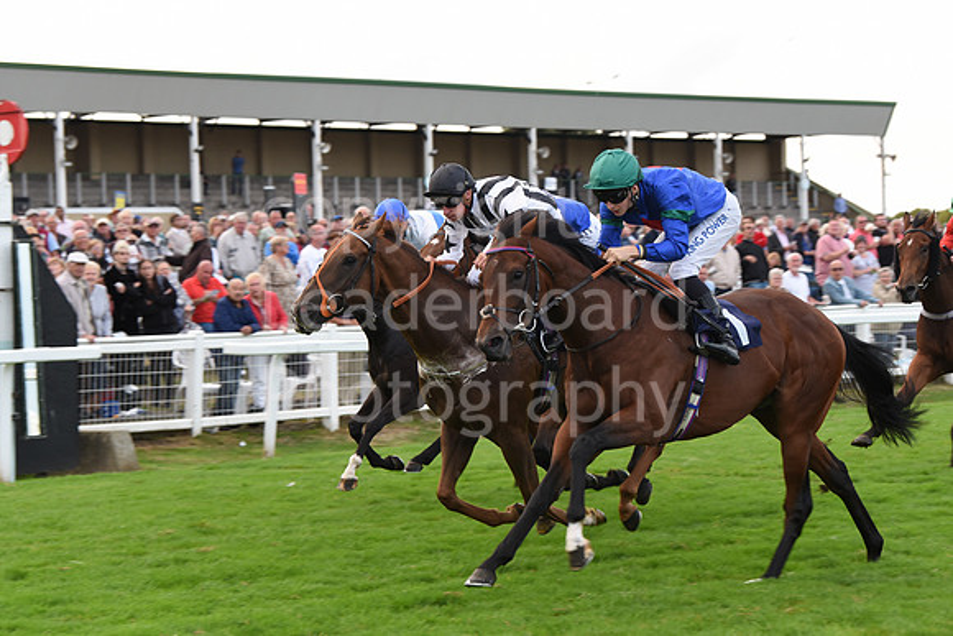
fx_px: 2912
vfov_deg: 12.5
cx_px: 476
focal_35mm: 110
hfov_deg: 18.6
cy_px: 318
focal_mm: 110
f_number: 5.6
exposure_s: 1/500
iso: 800
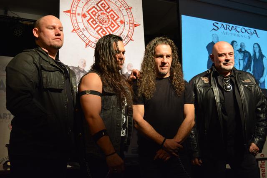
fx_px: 323
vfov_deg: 30.9
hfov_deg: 45.0
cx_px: 134
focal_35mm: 44
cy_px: 89
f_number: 5.6
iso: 1600
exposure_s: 1/100
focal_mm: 29
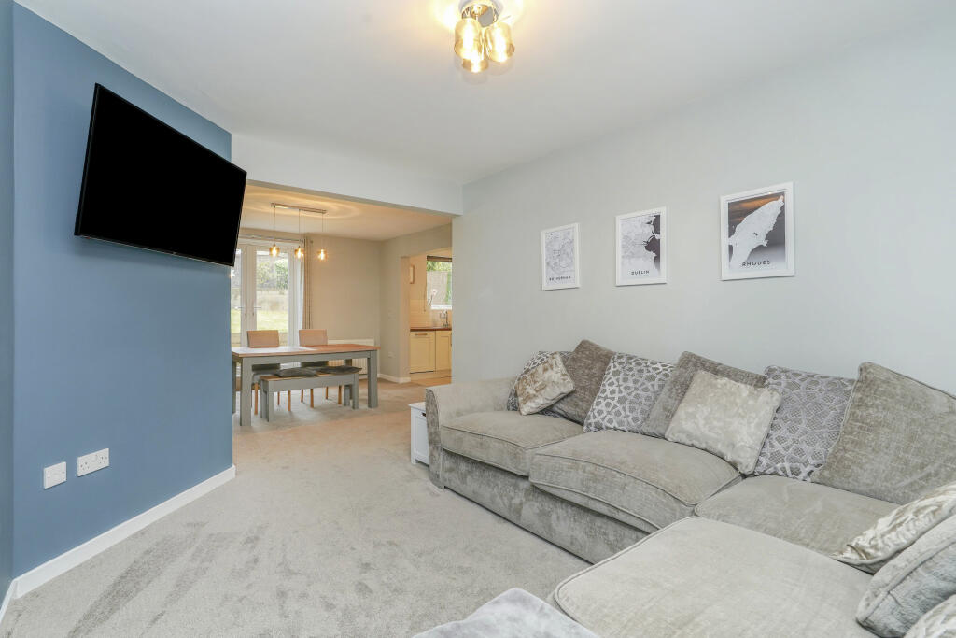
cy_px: 319
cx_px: 478
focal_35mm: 16
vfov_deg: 73.8
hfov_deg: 96.7
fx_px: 425
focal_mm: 16
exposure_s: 1/5
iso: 400
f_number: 8
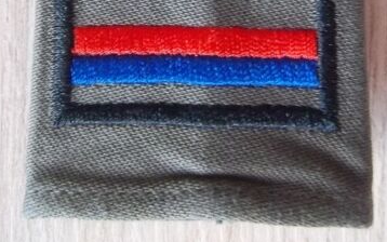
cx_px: 216
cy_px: -73
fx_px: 559
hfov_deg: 38.1
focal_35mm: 53
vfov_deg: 22.0
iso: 320
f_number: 3.5
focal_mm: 5.05
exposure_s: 1/8
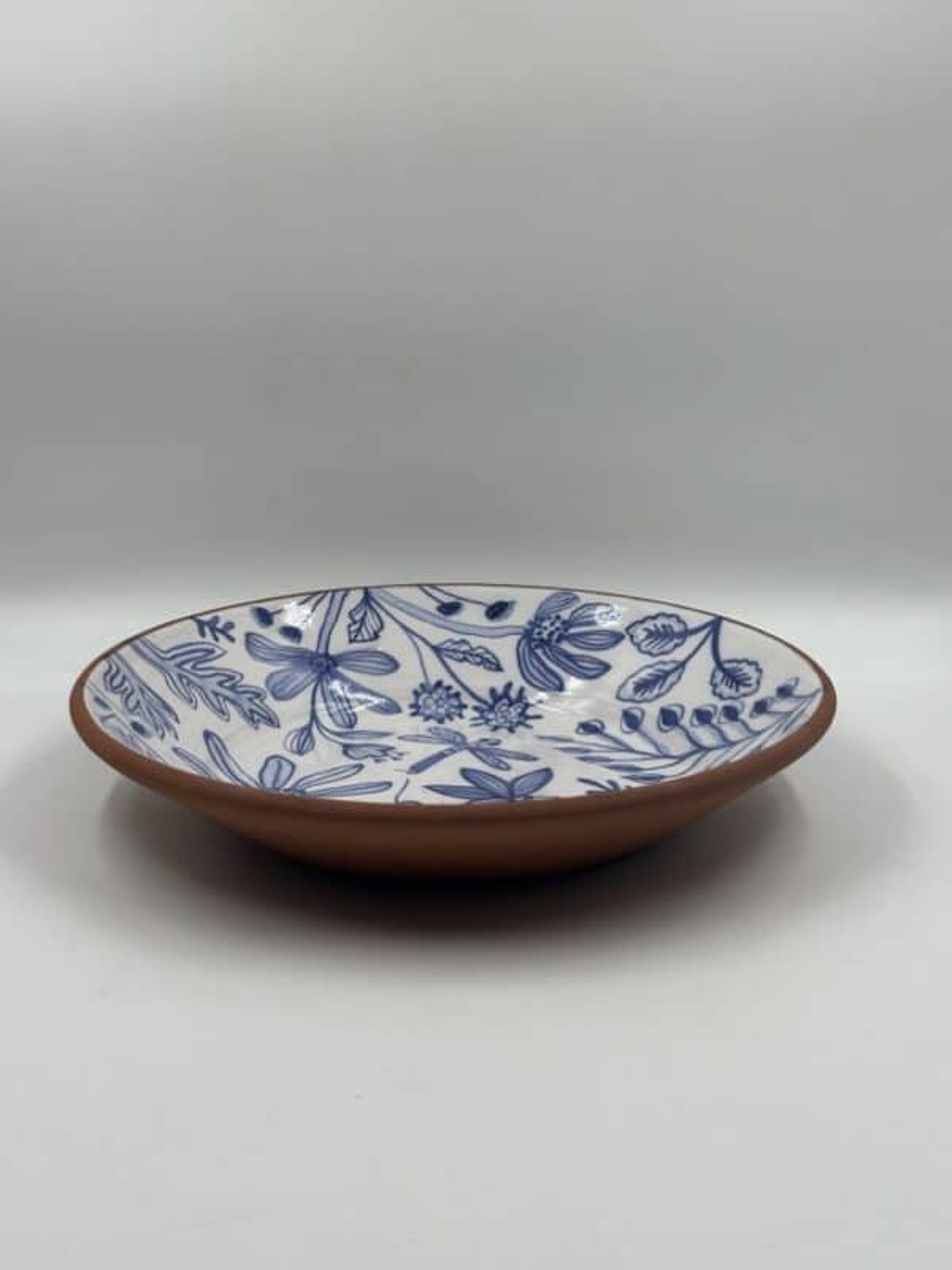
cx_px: 476
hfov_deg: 30.3
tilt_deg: -16.4
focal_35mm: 48
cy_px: 635
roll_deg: -1.6
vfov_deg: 39.7
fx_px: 1760
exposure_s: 1/541
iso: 64
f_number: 1.78
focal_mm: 6.86
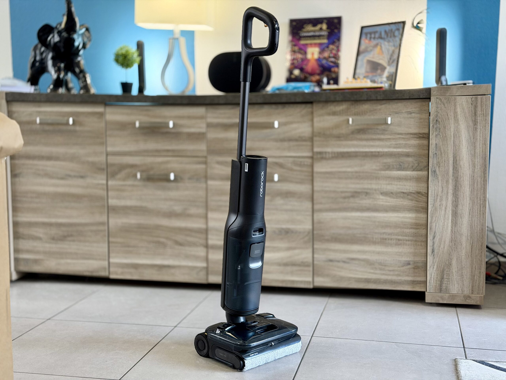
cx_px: 253
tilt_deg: -5.1
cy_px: 190
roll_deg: -0.2
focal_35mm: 48
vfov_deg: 30.3
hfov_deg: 39.7
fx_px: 702
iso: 250
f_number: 1.78
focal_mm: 6.76
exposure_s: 1/59
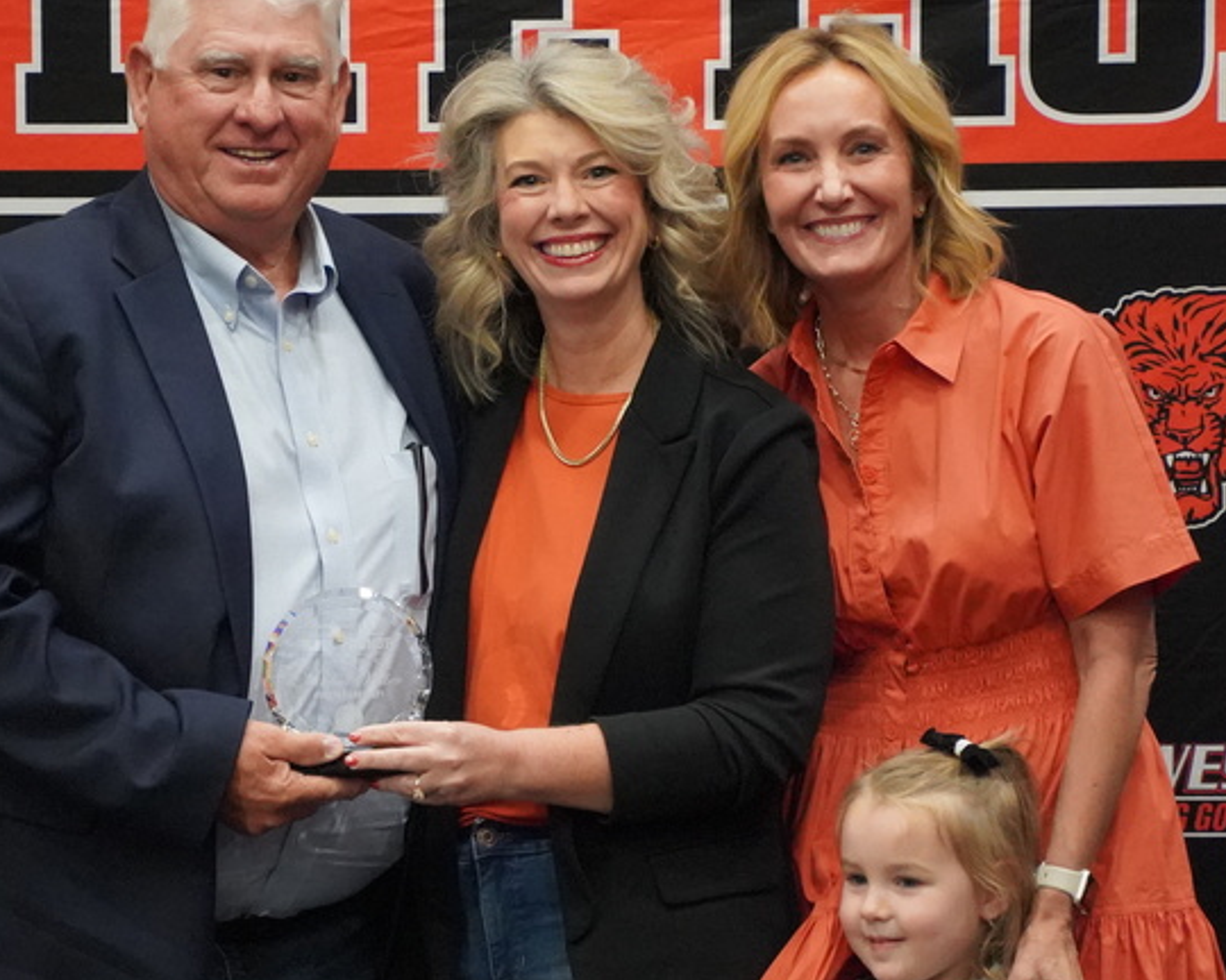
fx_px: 17852
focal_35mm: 492
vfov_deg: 3.1
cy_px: 416
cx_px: 606
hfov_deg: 3.9
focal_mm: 236
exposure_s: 1/320
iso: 12800
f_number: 6.3
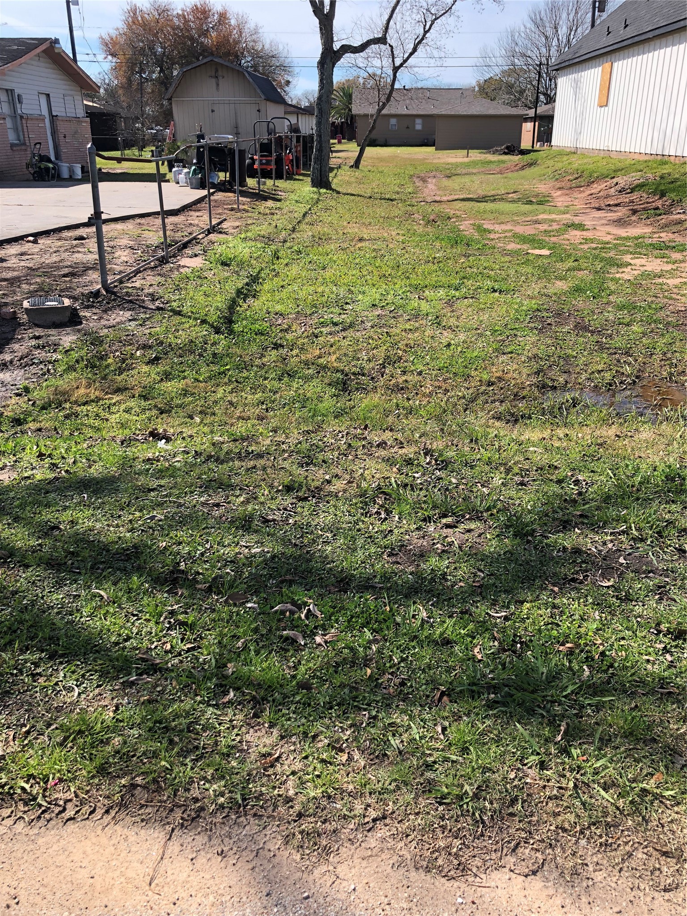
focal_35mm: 28
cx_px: 344
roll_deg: -0.1
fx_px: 741
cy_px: 458
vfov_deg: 63.4
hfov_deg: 49.7
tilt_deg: -23.2
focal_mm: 3.99
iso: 20
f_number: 1.8
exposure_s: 1/1000
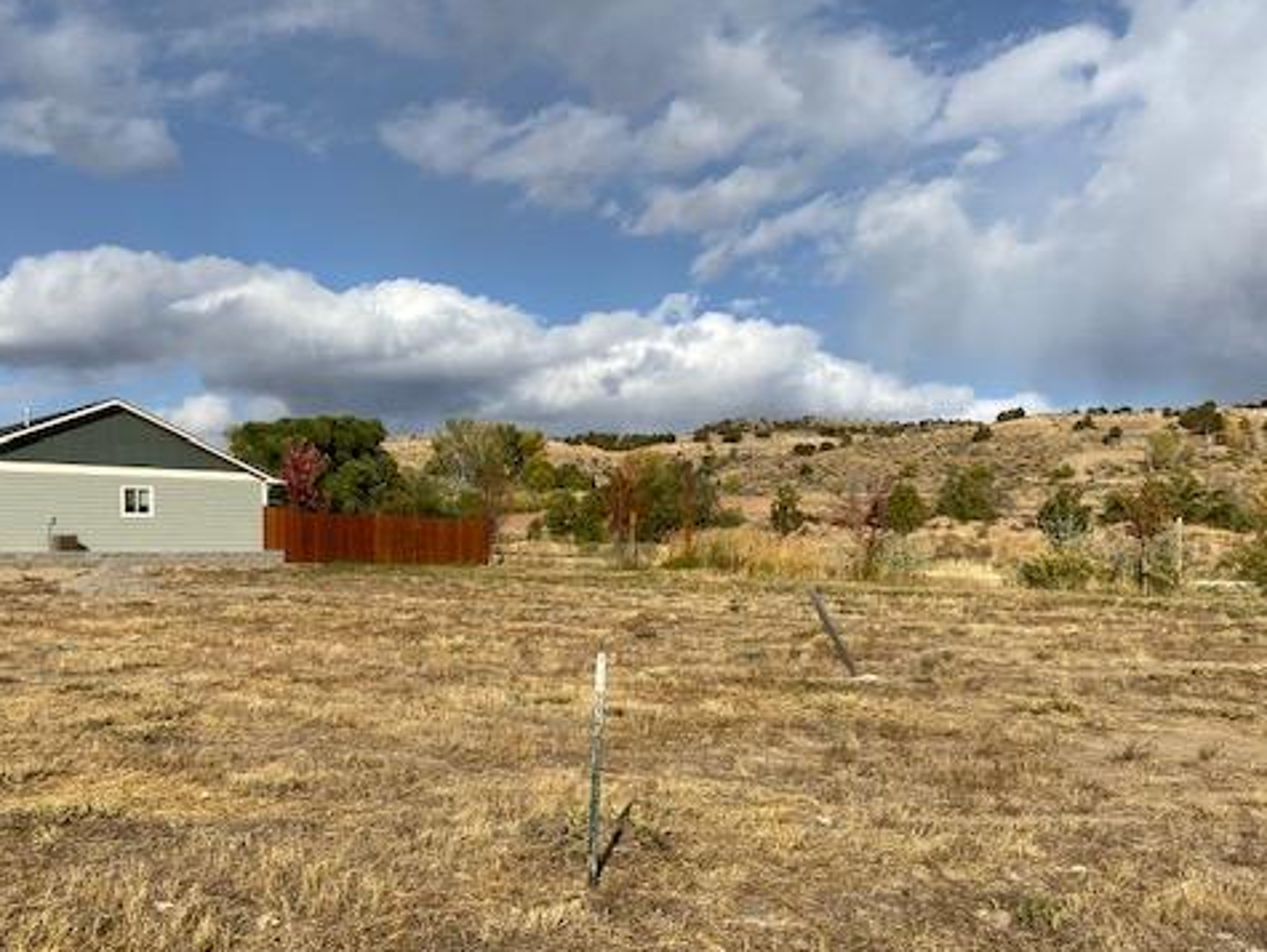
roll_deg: +1.1
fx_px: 1282
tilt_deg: +2.1
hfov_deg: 52.5
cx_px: 589
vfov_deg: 40.6
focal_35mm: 35
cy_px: 549
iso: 32
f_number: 1.8
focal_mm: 4.25
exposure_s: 1/5025
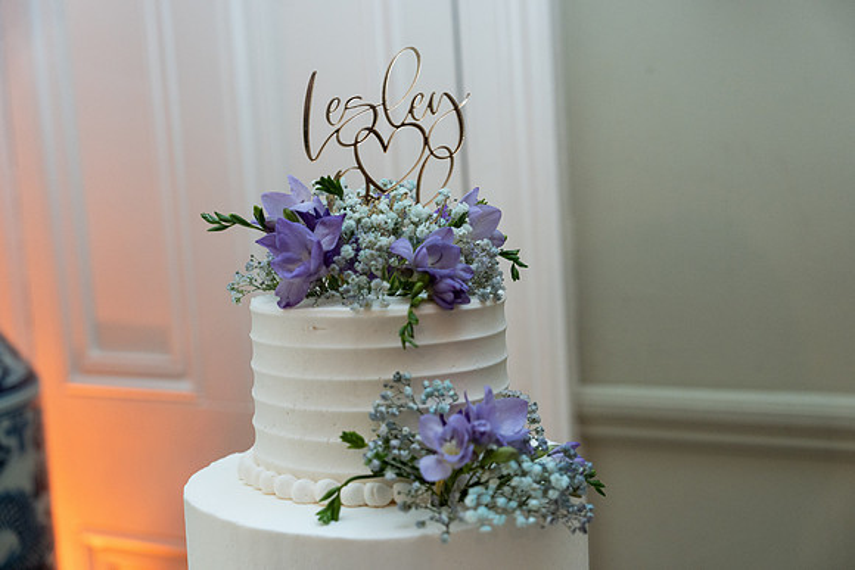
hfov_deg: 41.1
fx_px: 1140
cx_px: 428
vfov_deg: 28.1
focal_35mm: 48
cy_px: 285
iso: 2500
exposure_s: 1/200
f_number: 3.5
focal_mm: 48
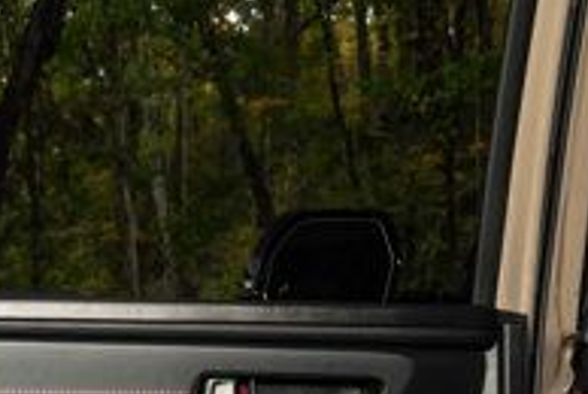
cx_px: 6
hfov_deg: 24.5
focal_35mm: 79
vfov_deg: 15.7
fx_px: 1292
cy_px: 620
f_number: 10
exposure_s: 1/200
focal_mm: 24
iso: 800
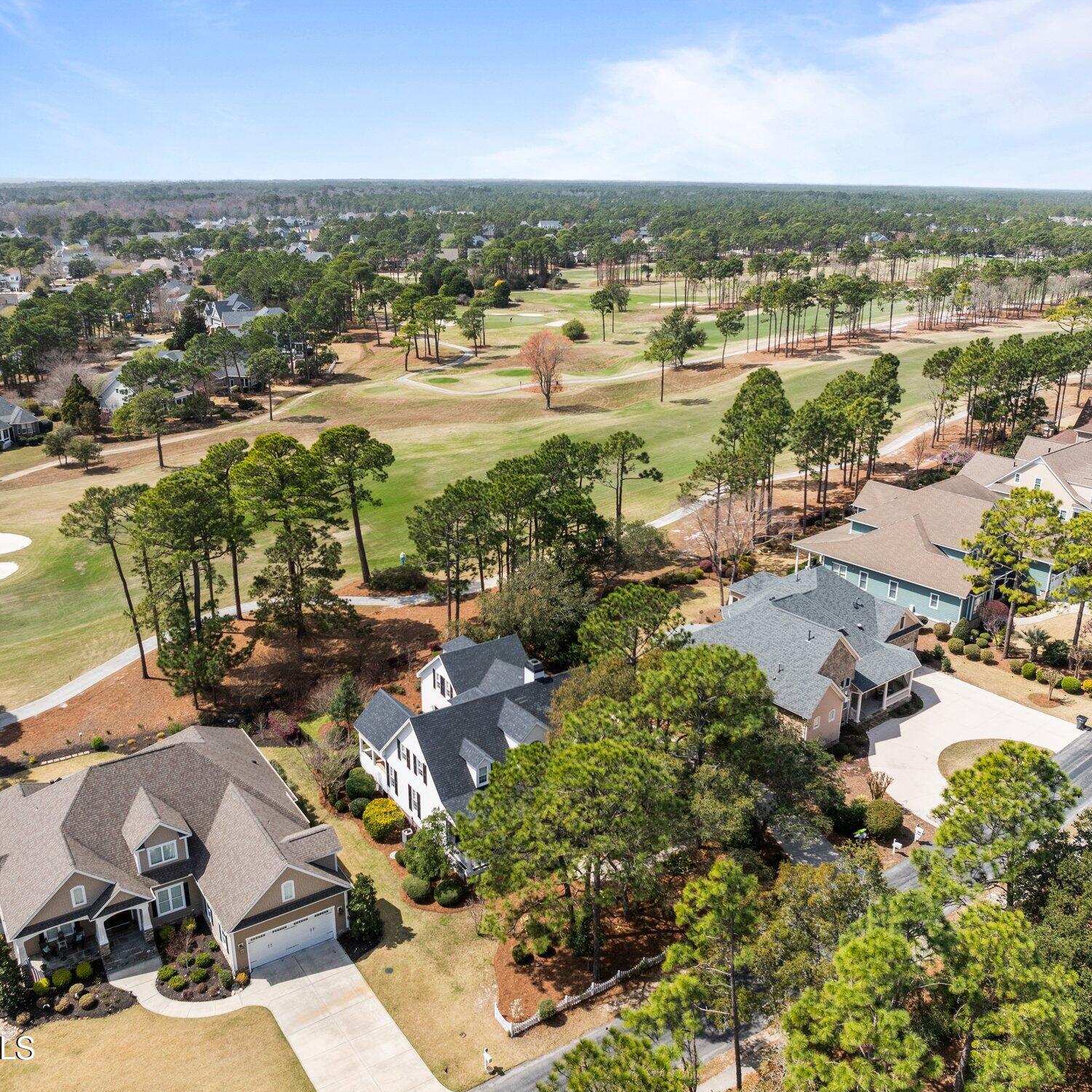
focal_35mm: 29
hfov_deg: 55.6
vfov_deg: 55.6
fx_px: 1035
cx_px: 548
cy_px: 539
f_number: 2.8
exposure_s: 1/320
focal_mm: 12.29
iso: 120
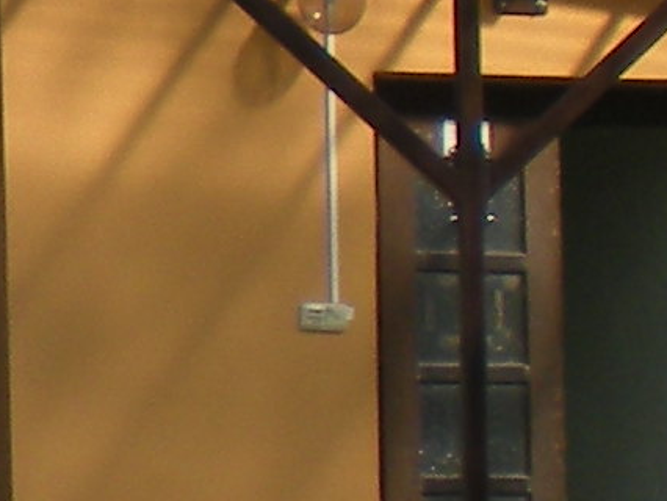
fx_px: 5610
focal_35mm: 291
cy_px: 488
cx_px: -722
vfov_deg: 5.1
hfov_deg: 6.6
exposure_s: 1/422
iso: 64
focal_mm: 6.3
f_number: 4.6
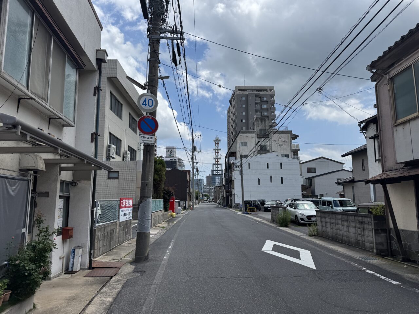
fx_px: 291
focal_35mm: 24
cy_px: 157
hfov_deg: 71.6
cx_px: 210
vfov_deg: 56.8
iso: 80
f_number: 1.78
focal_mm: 6.76
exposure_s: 1/6410
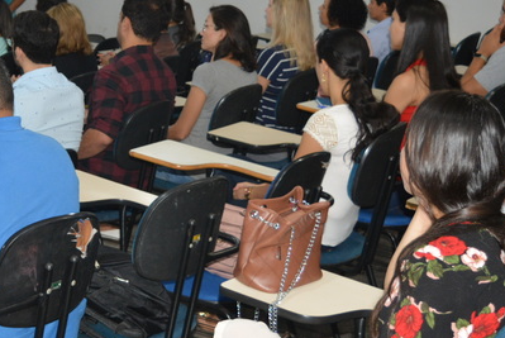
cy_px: 87
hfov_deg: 22.6
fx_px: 1236
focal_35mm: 88
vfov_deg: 15.5
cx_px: 59
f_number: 4
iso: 720
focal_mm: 26
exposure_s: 1/60
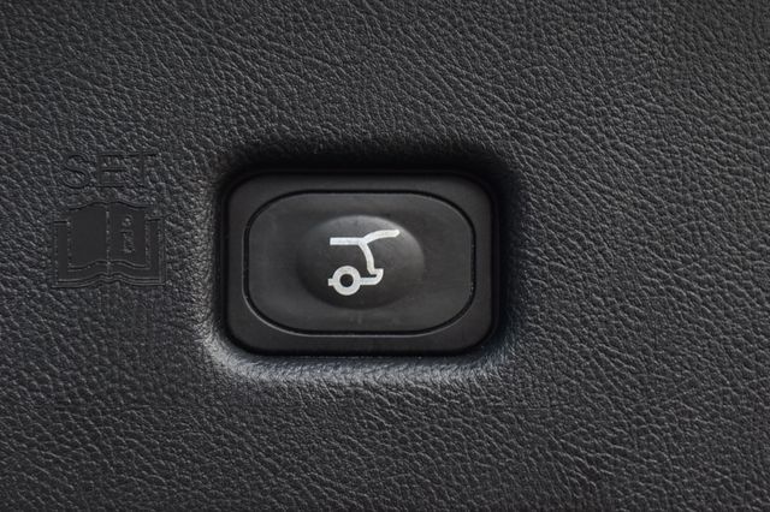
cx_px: 385
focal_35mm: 82
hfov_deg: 24.6
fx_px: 1764
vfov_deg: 16.5
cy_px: 256
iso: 400
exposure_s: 1/20
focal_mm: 55
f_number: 6.3
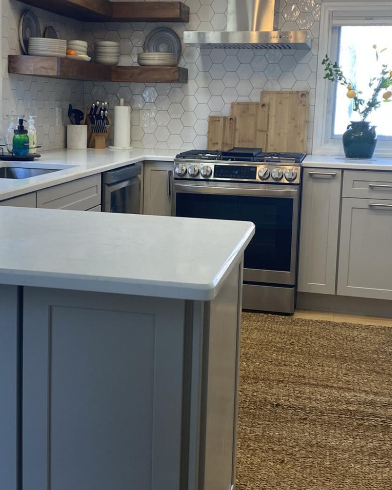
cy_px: 206
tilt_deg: -7.6
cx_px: 172
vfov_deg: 37.9
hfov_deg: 30.8
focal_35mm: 49
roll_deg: -1.6
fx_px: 710
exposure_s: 1/120
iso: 64
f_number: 1.8
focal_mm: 4.25
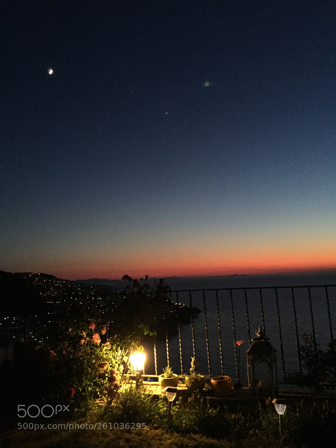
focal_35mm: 29
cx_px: 168
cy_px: 224
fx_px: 375
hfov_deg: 48.2
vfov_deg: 61.7
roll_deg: +2.6
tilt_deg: +7.5
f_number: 2.2
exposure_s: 1/15
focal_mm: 4.15
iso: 320
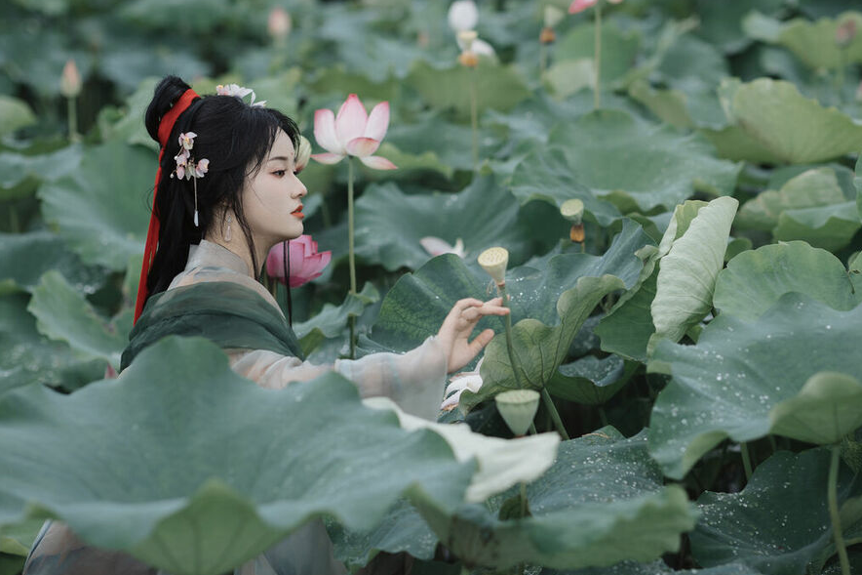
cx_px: 409
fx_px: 2418
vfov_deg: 13.5
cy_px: 338
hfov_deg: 20.2
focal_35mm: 101
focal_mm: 85
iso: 100
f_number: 2.2
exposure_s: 1/800
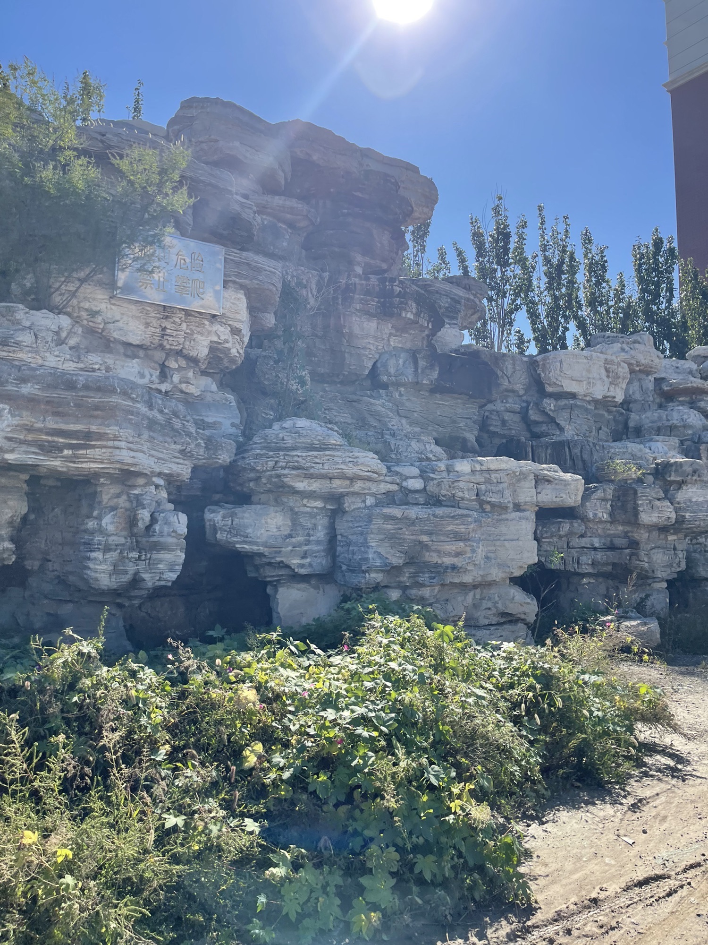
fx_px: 709
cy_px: 472
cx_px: 354
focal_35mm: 26
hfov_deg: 53.1
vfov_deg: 67.3
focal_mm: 5.1
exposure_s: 1/3559
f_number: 1.6
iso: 32
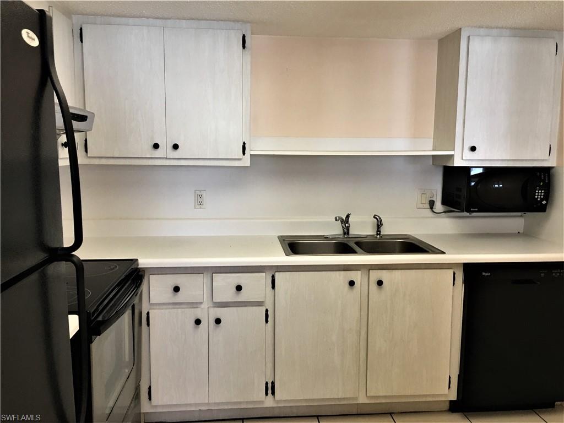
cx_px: 282
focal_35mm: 29
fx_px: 472
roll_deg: -0.4
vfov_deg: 48.2
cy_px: 212
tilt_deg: -6.4
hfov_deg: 61.7
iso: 100
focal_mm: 4.15
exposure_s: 1/30
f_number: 2.2
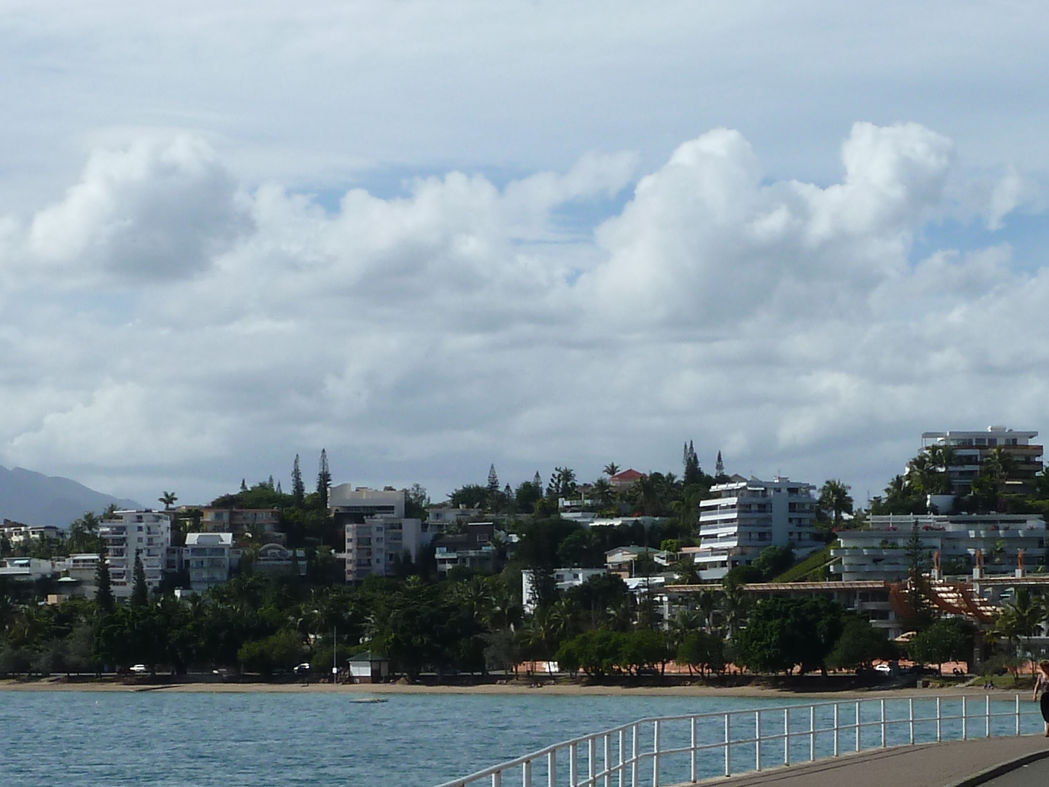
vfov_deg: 12.6
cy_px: 726
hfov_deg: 16.8
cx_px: 589
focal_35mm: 117
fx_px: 3546
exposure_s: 1/500
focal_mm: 7.9
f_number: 5.6
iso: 80
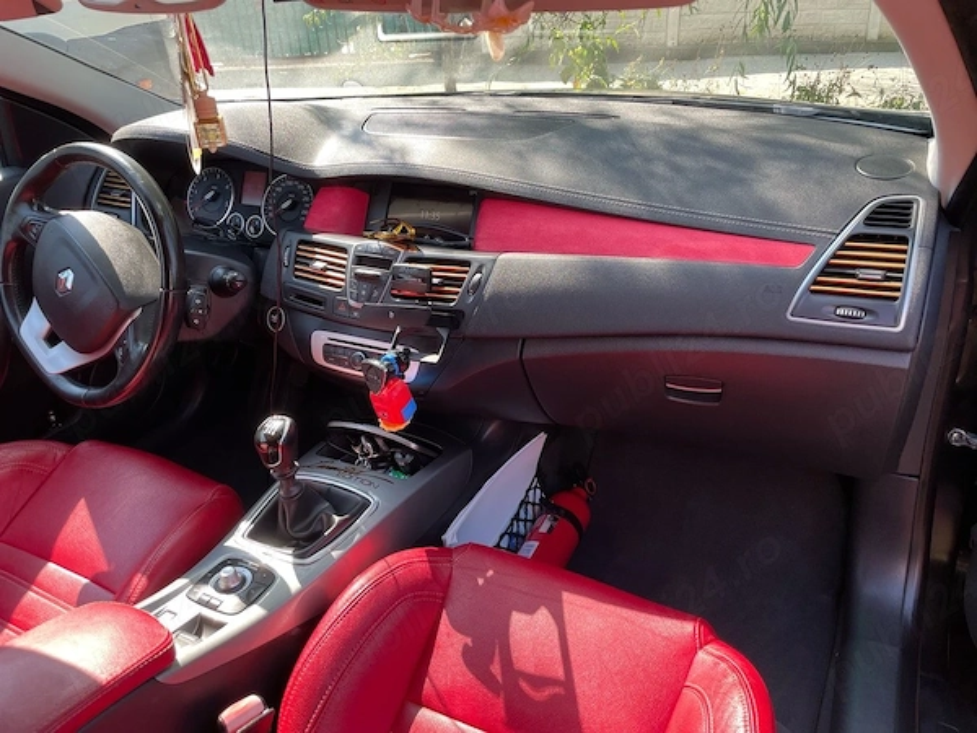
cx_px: 488
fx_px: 734
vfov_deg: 53.1
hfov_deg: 67.3
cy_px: 366
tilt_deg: -27.7
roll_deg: +4.1
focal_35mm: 26
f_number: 1.6
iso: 32
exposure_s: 1/175
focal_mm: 4.2
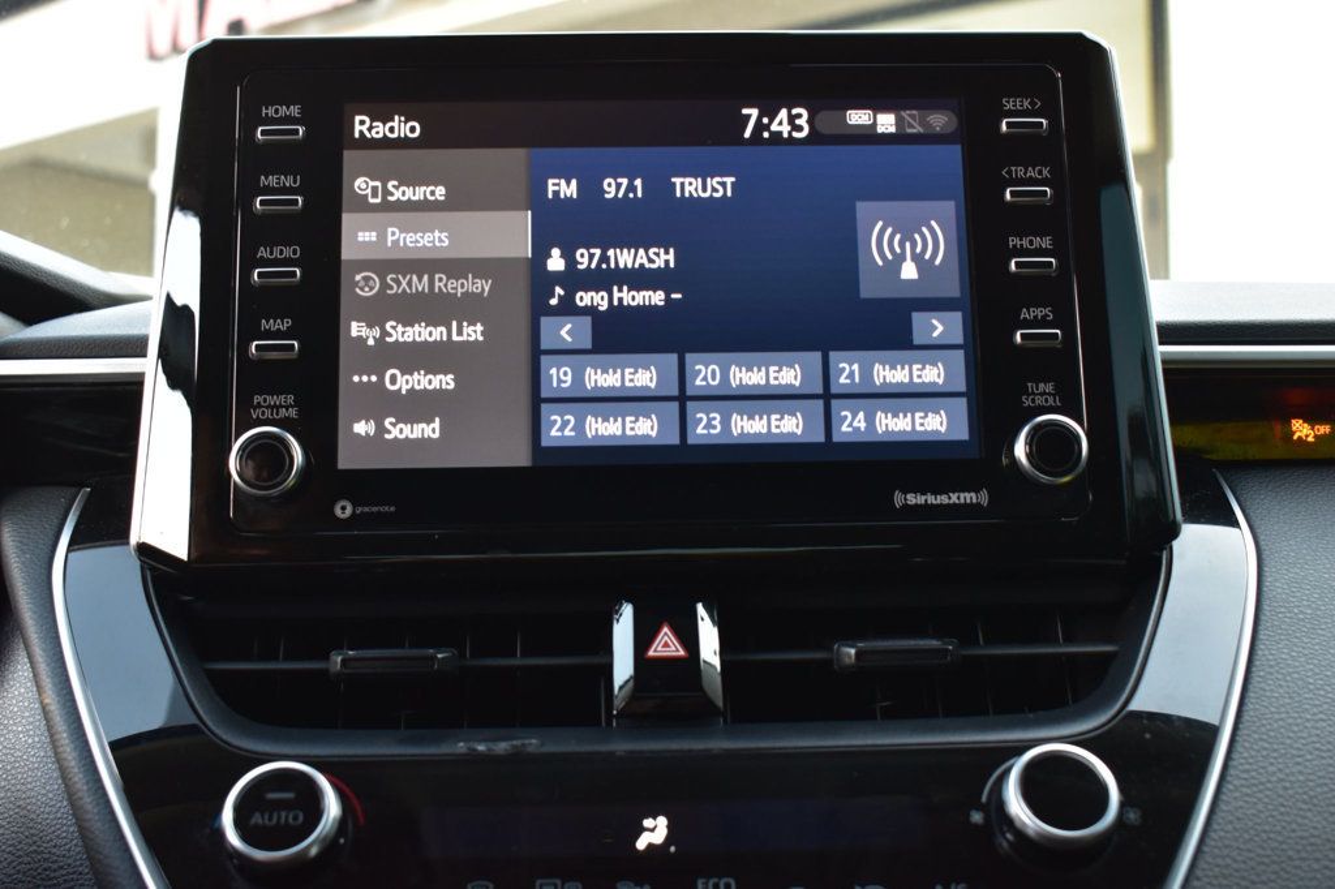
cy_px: 444
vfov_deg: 31.9
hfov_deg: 46.4
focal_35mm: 42
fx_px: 1557
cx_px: 668
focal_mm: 28
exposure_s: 1/15
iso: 720
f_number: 6.3
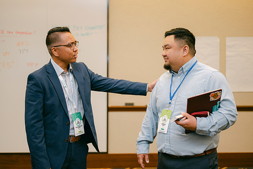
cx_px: 126
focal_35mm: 50
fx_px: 351
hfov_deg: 39.6
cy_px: 84
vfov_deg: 27.0
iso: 500
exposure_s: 1/125
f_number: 2
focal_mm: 50
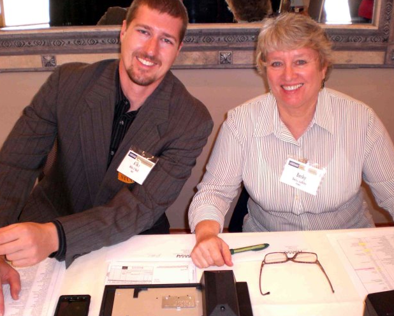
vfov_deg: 37.4
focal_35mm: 40
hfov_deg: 45.8
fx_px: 467
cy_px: 158
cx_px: 204
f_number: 3.1
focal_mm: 6.3
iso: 200
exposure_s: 1/60
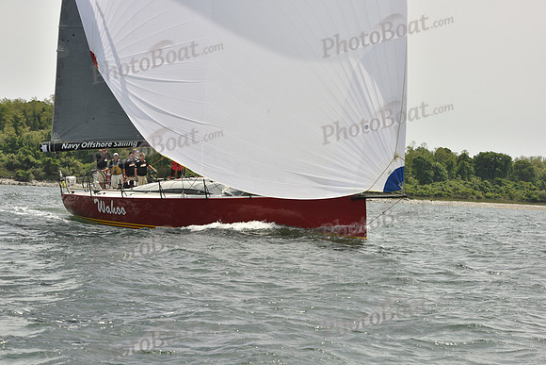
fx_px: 1517
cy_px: 182
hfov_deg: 20.4
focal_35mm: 100
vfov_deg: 13.7
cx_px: 273
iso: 400
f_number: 11
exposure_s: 1/1000
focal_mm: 100
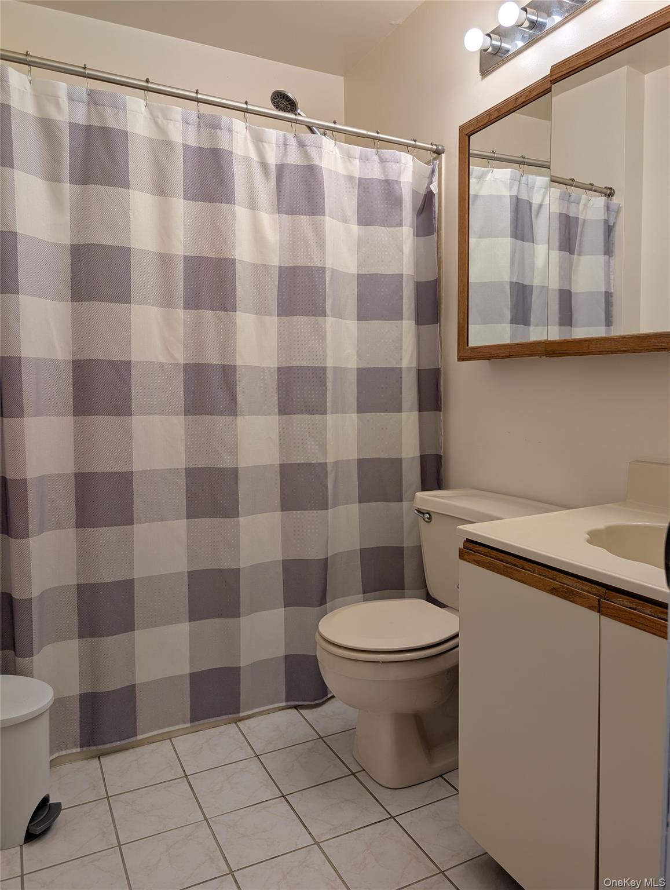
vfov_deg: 71.5
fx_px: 618
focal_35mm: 24
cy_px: 445
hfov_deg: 56.9
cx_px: 335
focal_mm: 6.9
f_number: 1.68
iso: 22
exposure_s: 1/504
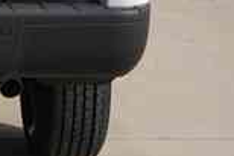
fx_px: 1314
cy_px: -108
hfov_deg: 9.8
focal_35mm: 202
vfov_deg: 6.7
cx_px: -146
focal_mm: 39
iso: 100
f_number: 4
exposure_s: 1/1600
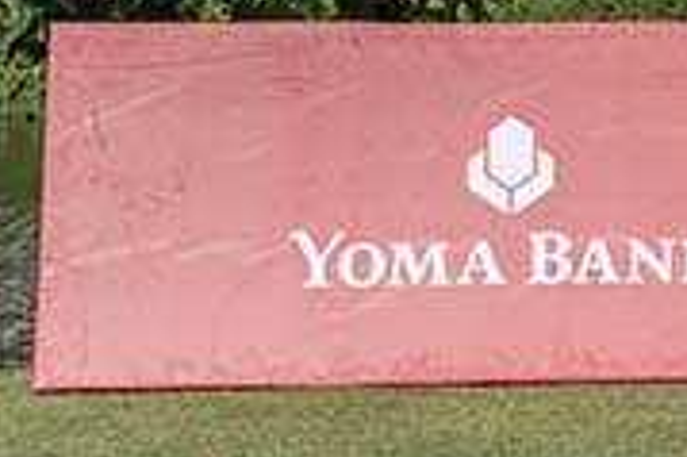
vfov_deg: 5.1
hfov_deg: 7.3
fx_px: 5110
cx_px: 1531
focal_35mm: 268
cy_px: -269
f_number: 8
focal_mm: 50
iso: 280
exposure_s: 1/800
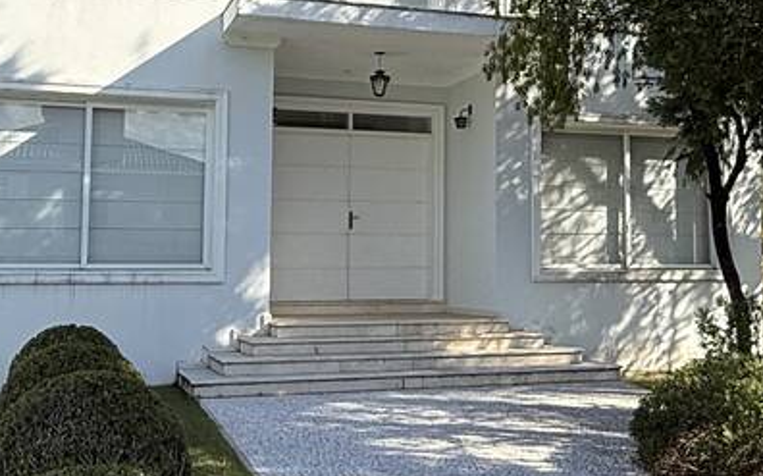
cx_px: 524
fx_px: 1122
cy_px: 168
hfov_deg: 37.1
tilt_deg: +6.0
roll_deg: -0.9
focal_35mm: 54
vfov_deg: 23.9
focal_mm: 2.22
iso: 64
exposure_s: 1/928
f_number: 2.2
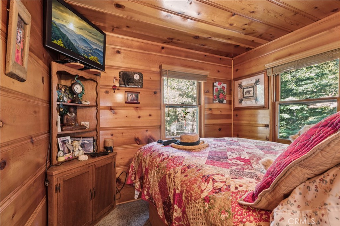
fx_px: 157
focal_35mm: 17
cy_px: 113
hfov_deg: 94.7
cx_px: 170
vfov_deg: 71.7
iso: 100
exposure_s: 1.3
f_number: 13
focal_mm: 16.6
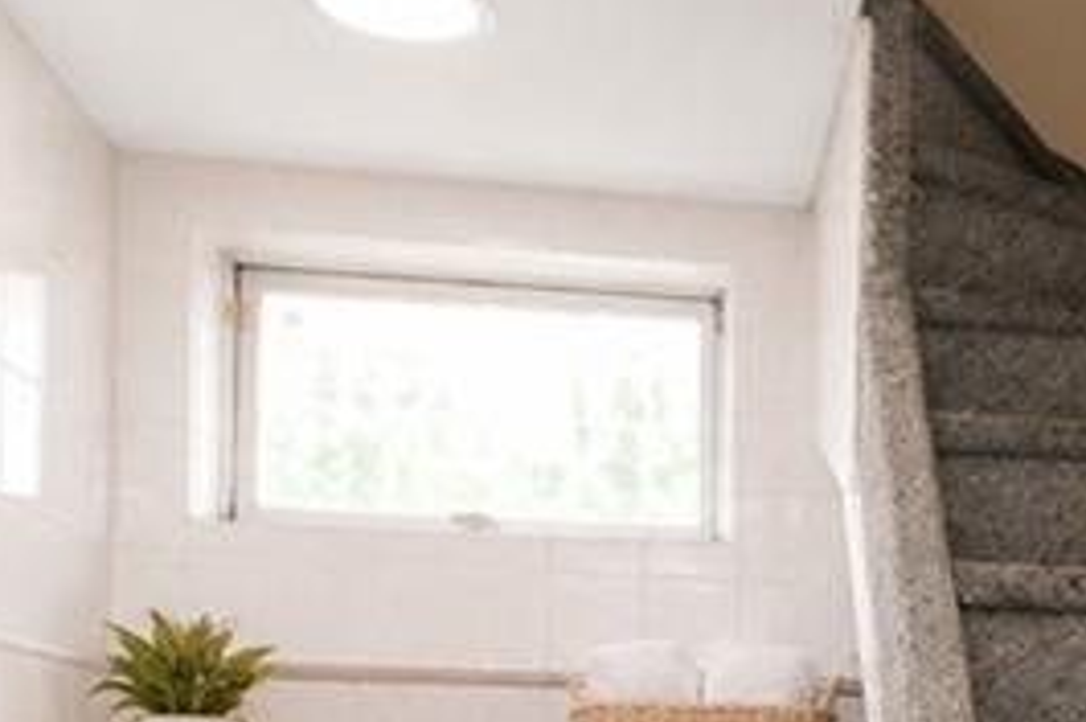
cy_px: 759
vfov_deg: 22.2
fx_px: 1748
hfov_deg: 31.8
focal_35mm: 58
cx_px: 1090
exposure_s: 1/125
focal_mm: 10
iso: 2000
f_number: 7.1
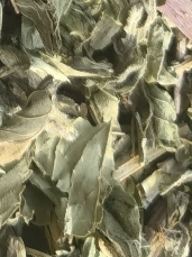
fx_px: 934
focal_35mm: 126
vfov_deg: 13.6
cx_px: -150
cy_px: -245
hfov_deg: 11.0
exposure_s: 1/515
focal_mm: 5.54
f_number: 1.8
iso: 50
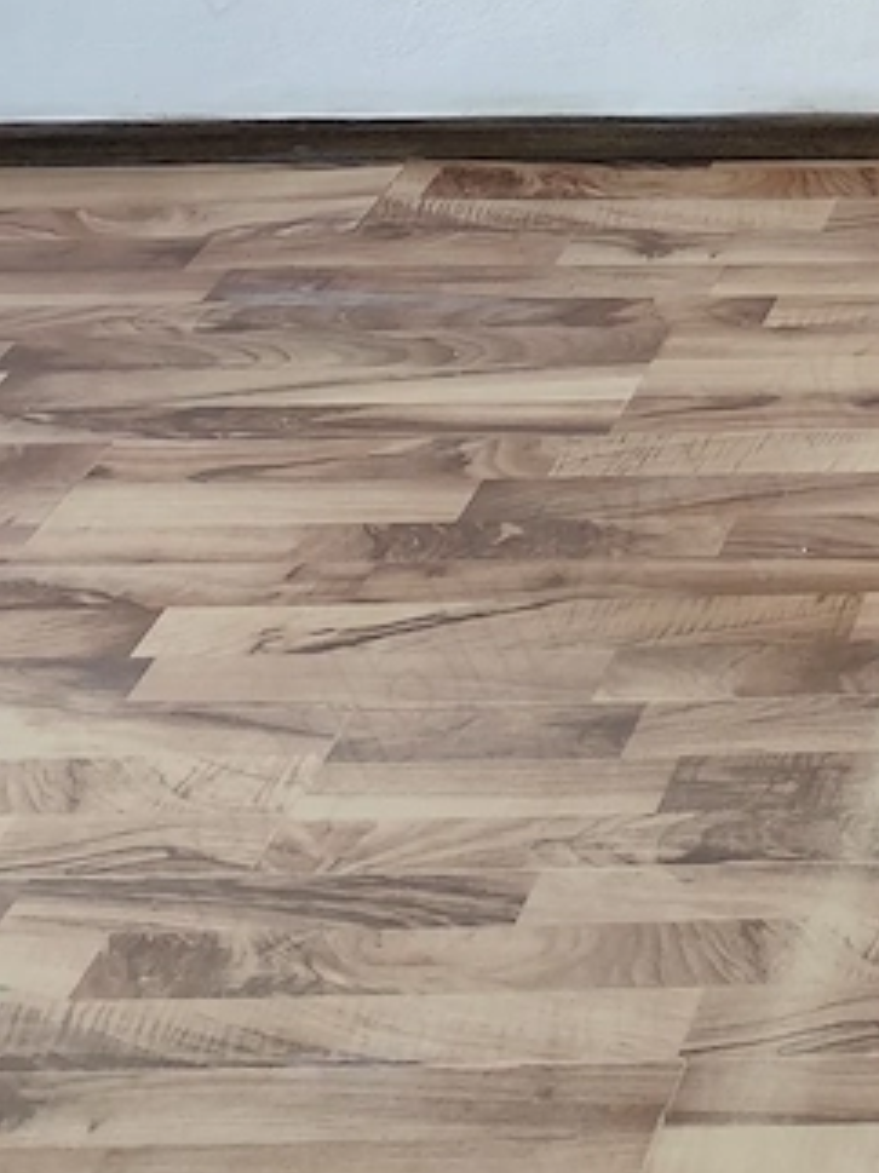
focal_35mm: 95
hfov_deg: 13.2
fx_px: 3219
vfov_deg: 16.6
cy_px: -1053
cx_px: 1812
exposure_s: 1/100
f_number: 1.65
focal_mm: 6.14
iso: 200
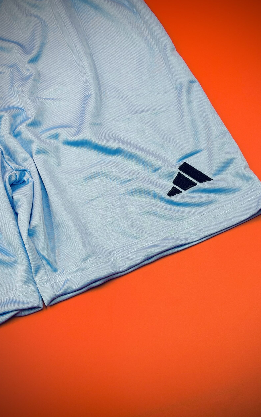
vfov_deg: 36.3
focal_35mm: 56
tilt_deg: -70.8
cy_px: 208
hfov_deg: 23.1
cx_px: 147
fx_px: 637
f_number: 1.6
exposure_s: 1/115
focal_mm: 5.96
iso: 50
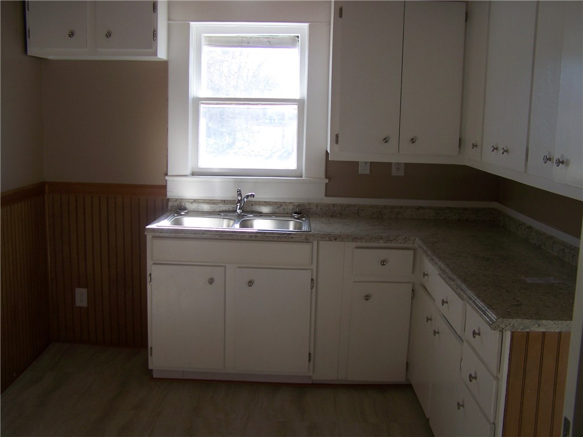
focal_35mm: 38
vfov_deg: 37.7
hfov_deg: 49.0
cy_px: 218
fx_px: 640
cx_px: 292
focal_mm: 6.3
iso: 64
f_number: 2.8
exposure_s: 1/60
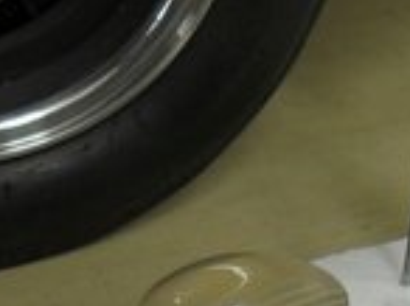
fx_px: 1135
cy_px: 418
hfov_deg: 20.3
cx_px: 309
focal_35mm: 96
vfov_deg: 14.6
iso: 160
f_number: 2.8
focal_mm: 6.2
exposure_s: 1/30
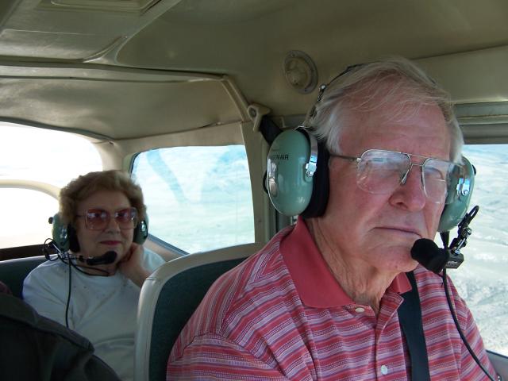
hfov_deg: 49.0
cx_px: 254
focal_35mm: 38
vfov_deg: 37.7
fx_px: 558
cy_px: 190
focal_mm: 6.3
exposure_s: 1/350
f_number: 2.8
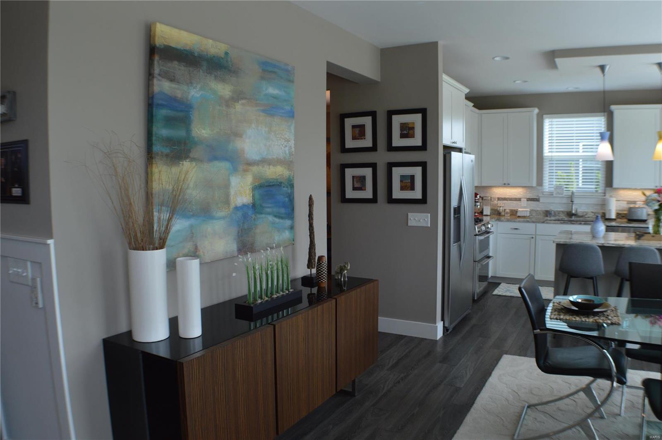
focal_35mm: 33
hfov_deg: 57.3
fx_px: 606
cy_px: 220
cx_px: 331
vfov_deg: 39.9
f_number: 5
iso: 400
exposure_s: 1/100
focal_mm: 22
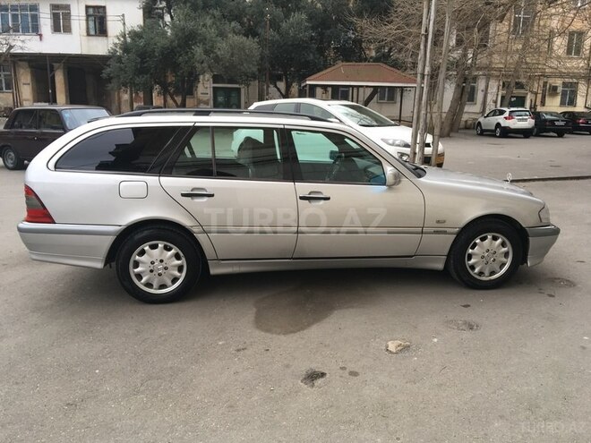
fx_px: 495
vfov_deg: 48.2
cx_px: 296
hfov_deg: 61.7
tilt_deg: -12.3
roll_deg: -1.0
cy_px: 222
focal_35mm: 29
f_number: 2.2
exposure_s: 1/100
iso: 32
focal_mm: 4.15
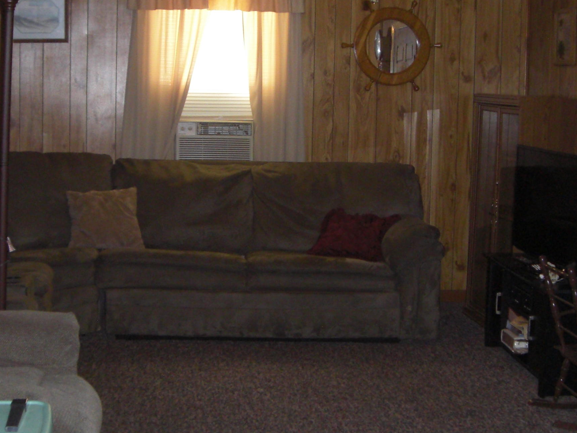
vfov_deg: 22.3
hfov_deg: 29.4
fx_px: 1100
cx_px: 315
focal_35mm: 66
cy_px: 215
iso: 200
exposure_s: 1/60
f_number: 2.7
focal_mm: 6.2
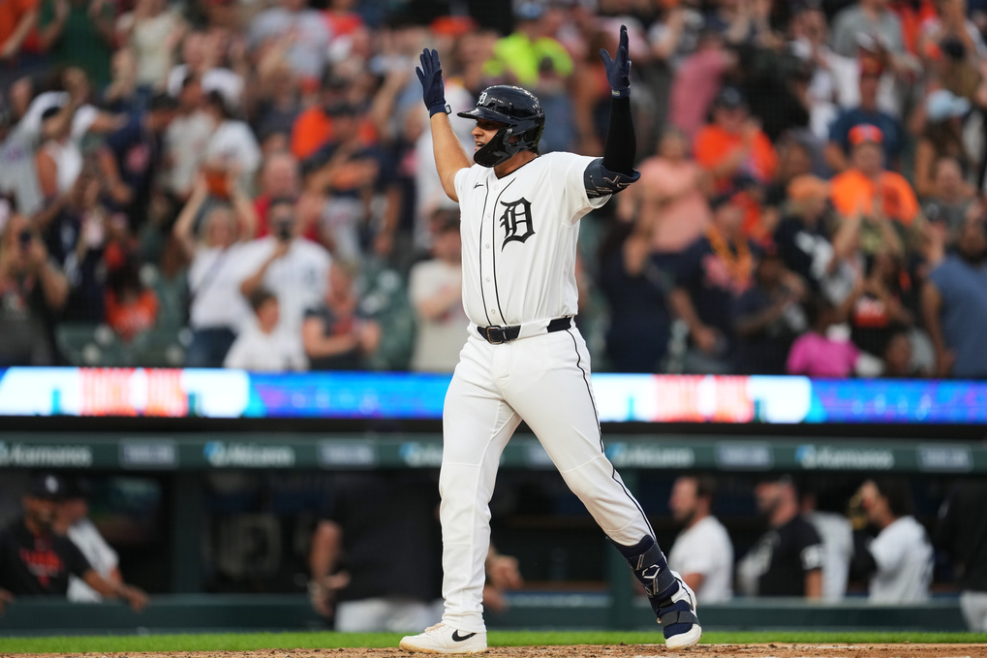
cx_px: 494
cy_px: 329
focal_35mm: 402
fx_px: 11019
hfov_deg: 5.1
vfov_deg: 3.4
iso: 800
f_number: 2.8
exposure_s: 1/1600
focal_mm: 400
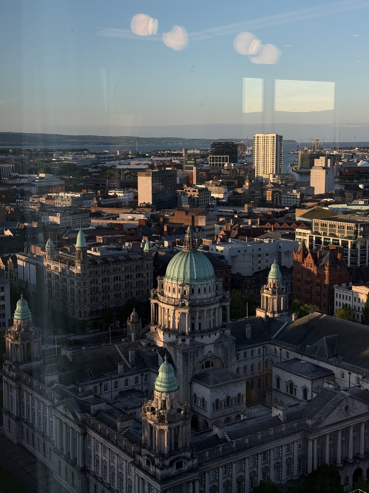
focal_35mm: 50
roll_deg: +0.0
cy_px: 245
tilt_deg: -8.2
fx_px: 711
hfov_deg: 29.1
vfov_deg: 38.2
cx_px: 188
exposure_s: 1/1133
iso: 100
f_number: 1.78
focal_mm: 6.76
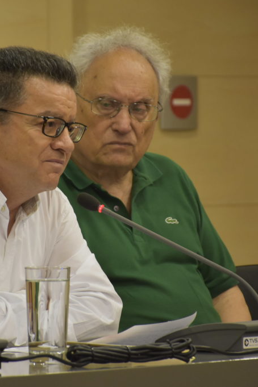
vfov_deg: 6.5
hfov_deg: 4.3
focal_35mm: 316
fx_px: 3397
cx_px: 63
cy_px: 194
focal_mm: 140
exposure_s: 1/60
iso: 1600
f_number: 5.6
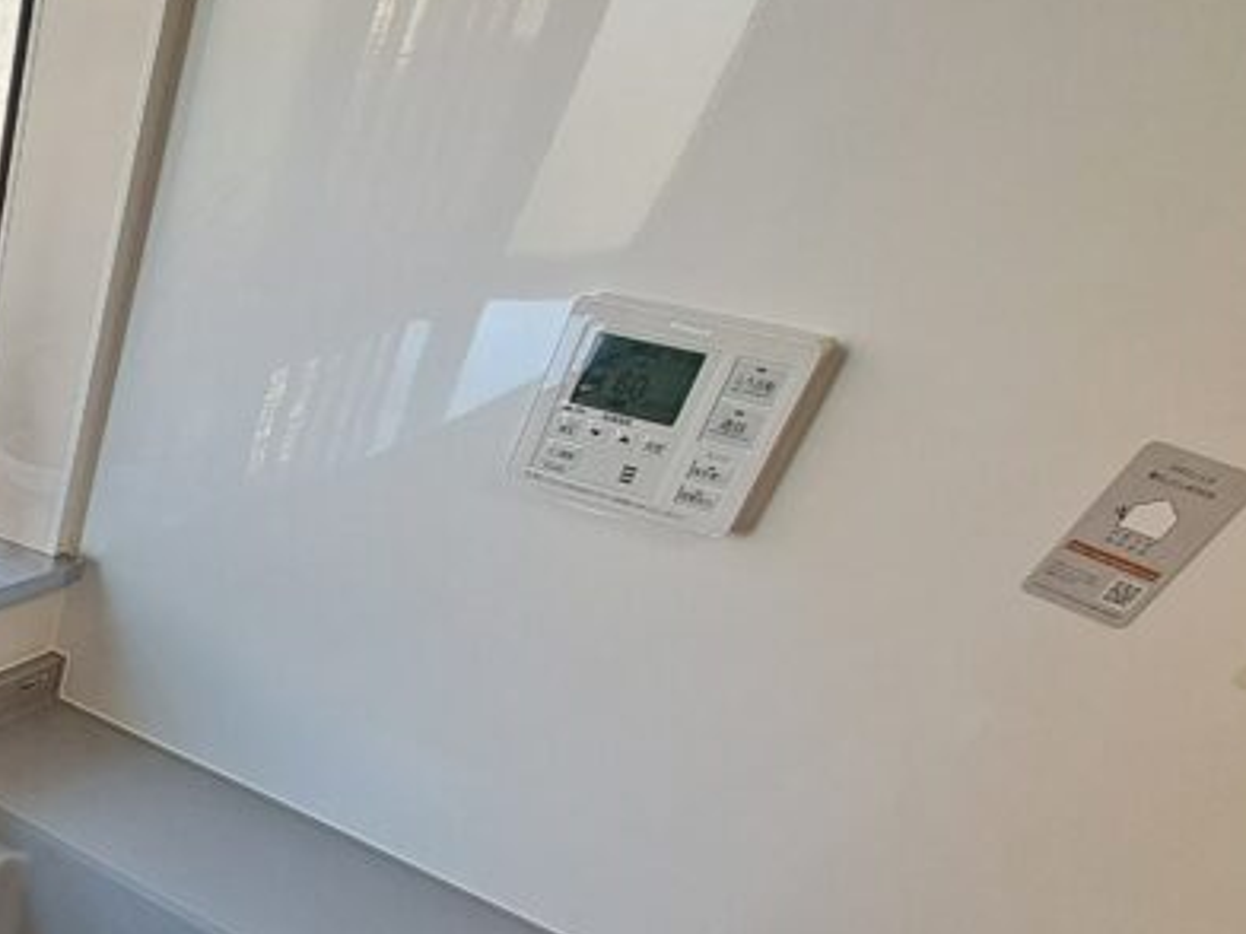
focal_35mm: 34
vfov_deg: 35.3
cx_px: -296
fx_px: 1224
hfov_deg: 38.0
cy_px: 1045
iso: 50
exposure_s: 1/50
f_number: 2.2
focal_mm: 1.74
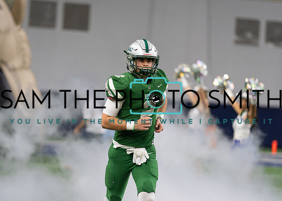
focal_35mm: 141
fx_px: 1133
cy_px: 100
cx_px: 141
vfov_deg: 10.2
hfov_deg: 14.2
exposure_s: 1/1000
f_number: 1.8
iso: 1000
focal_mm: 135
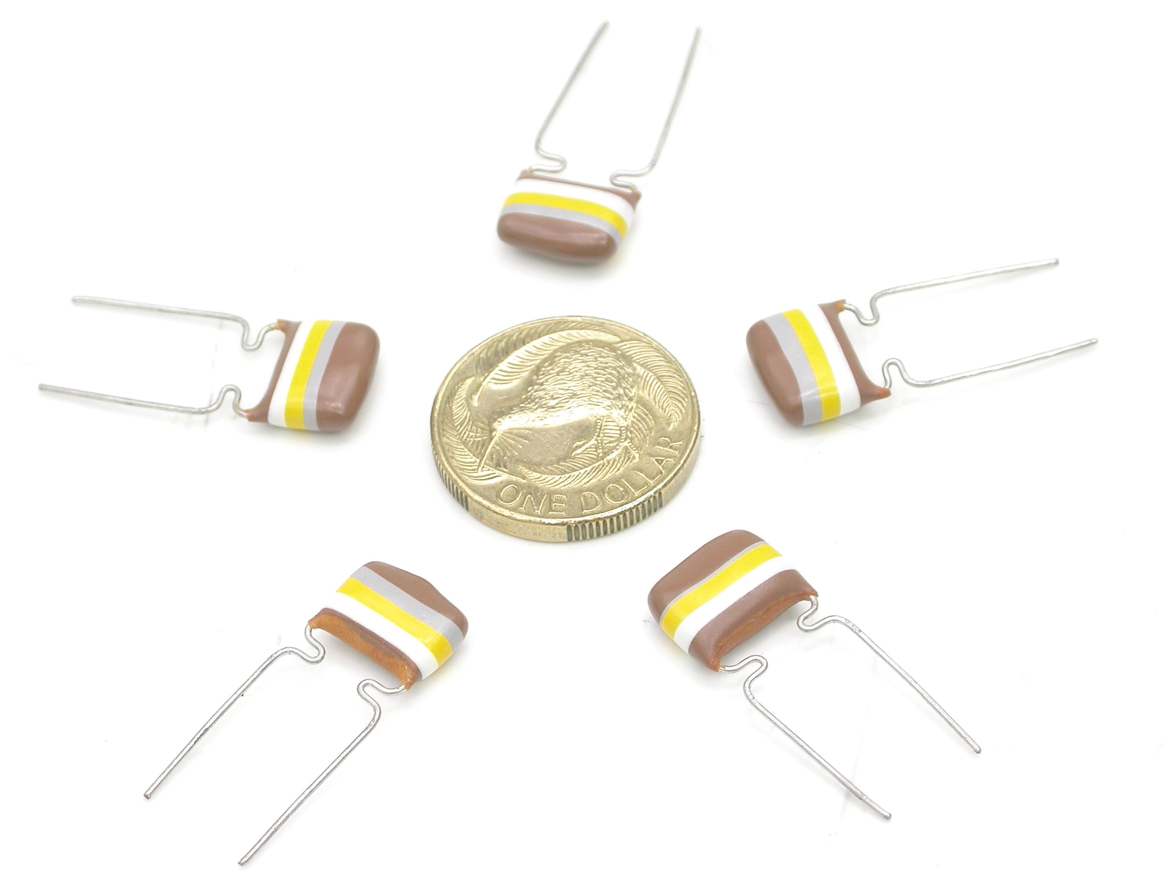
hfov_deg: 12.7
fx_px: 5226
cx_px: 584
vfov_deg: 9.6
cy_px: 440
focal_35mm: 155
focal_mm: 32
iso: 100
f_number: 5.1
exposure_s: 1/50
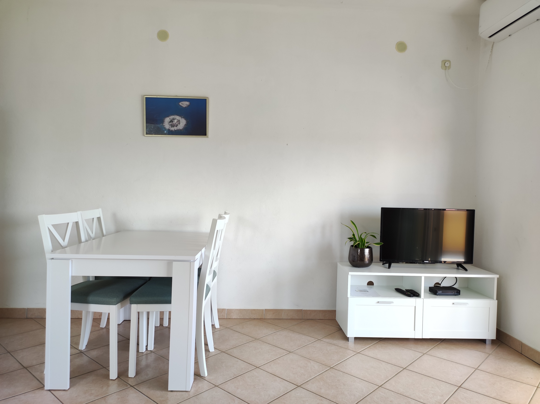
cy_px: 202
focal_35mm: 17
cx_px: 270
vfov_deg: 74.6
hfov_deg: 91.1
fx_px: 265
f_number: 1.79
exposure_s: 1/50
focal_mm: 4.74
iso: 114
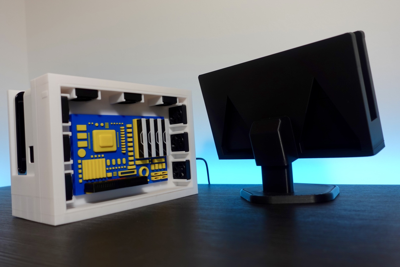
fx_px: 322
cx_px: 200
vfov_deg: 45.0
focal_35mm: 29
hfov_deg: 63.6
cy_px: 134
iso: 125
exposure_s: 1/40
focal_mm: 11.5
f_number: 2.8
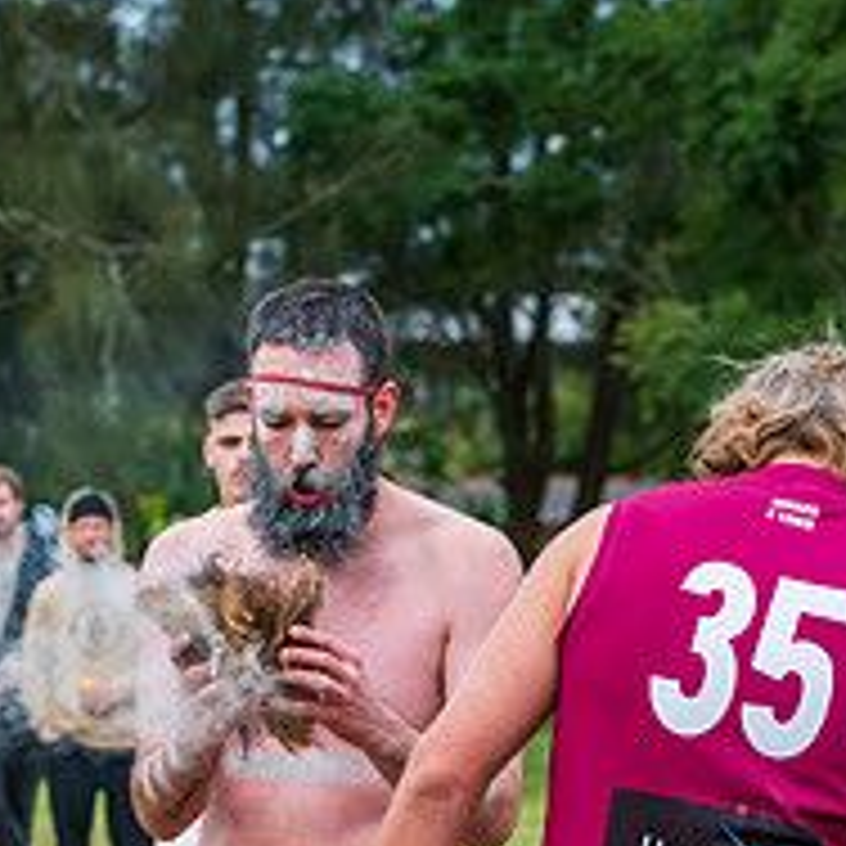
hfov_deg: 6.4
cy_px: 972
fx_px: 7604
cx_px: 194
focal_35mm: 275
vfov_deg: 6.3
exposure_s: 1/250
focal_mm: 135
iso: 400
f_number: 7.1
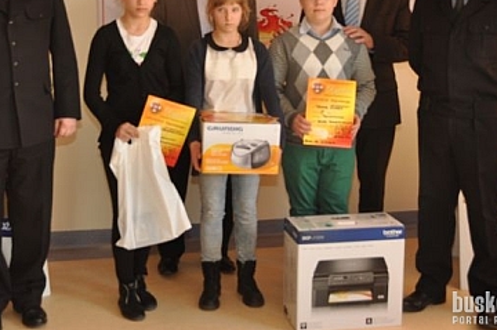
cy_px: 106
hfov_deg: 39.6
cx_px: 239
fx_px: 689
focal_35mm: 50
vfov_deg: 26.7
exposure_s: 1/60
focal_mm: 24
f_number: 4
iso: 200
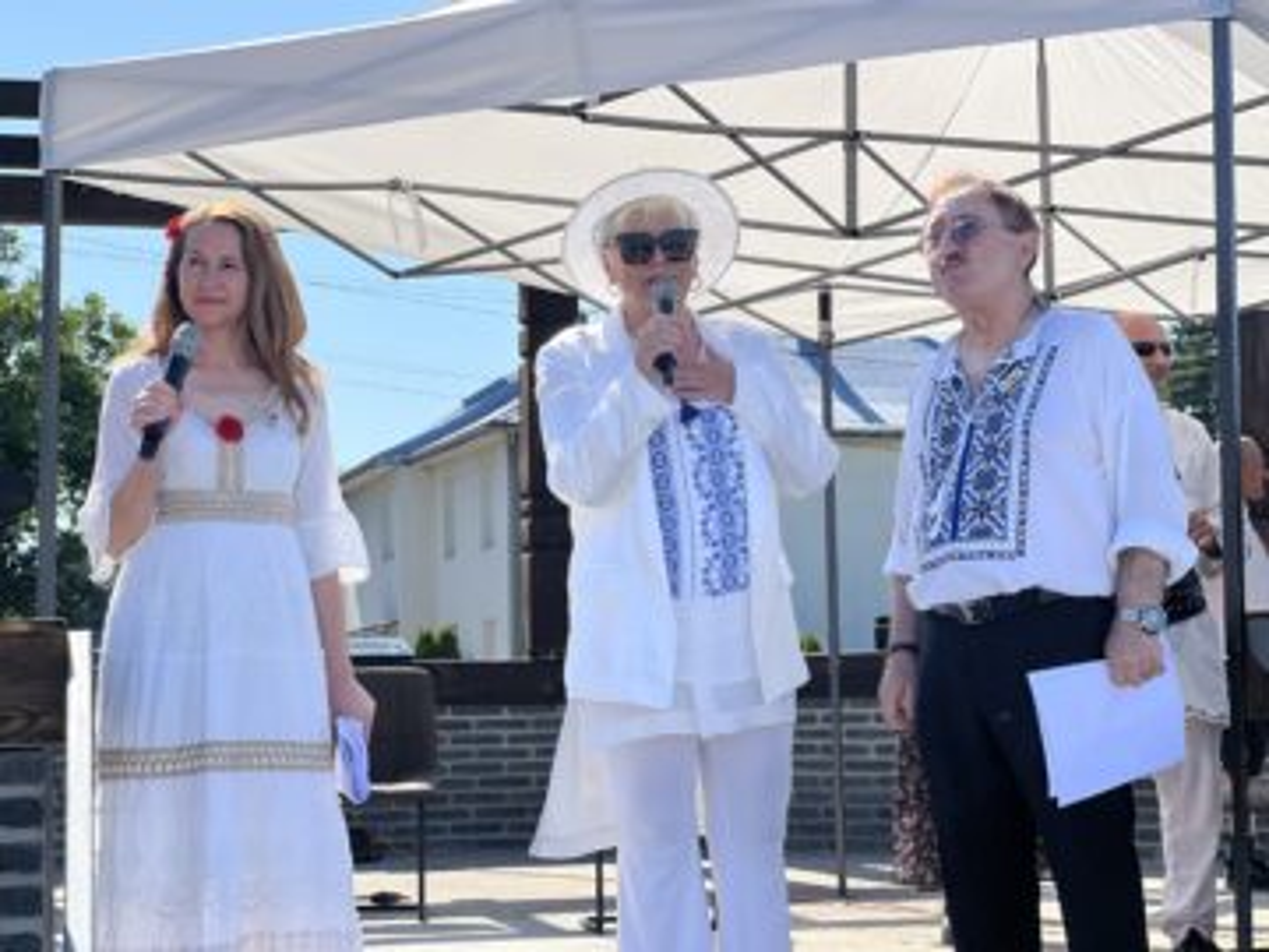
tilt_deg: +5.0
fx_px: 2823
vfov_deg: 19.1
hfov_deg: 25.3
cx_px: 634
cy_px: 476
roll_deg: +0.5
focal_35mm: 77
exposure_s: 1/896
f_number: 2.8
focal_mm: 9
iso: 32
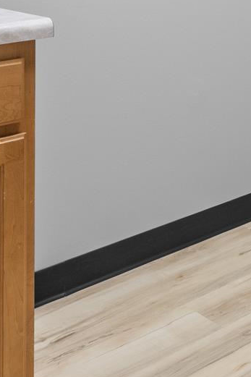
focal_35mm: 72
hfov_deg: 17.0
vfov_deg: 25.0
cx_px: 385
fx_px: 753
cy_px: -88
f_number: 7.1
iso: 400
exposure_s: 1/4
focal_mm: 10
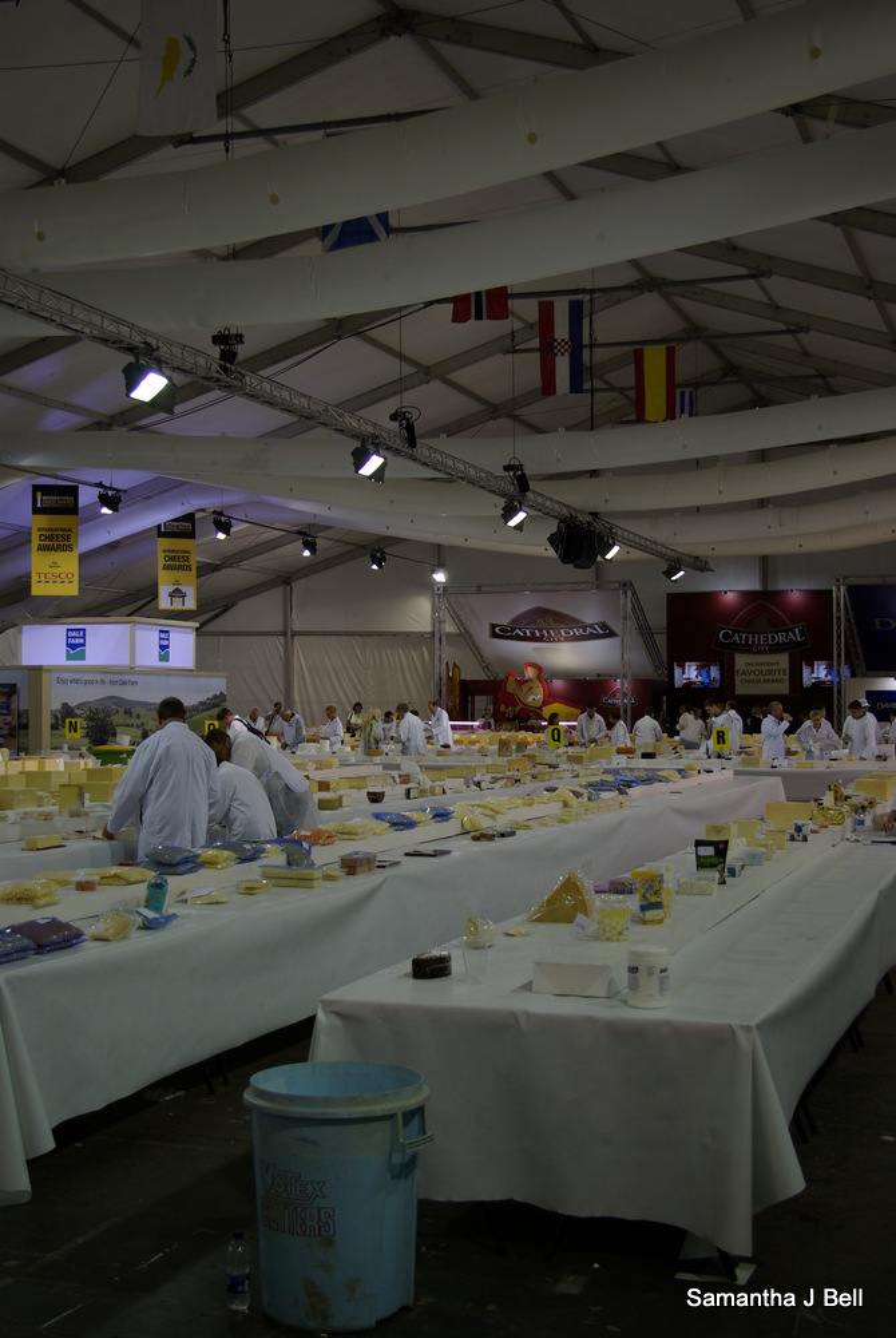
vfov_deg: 42.3
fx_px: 1730
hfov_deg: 29.0
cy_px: 669
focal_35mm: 46
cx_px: 448
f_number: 4
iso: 200
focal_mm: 31
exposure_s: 1/45
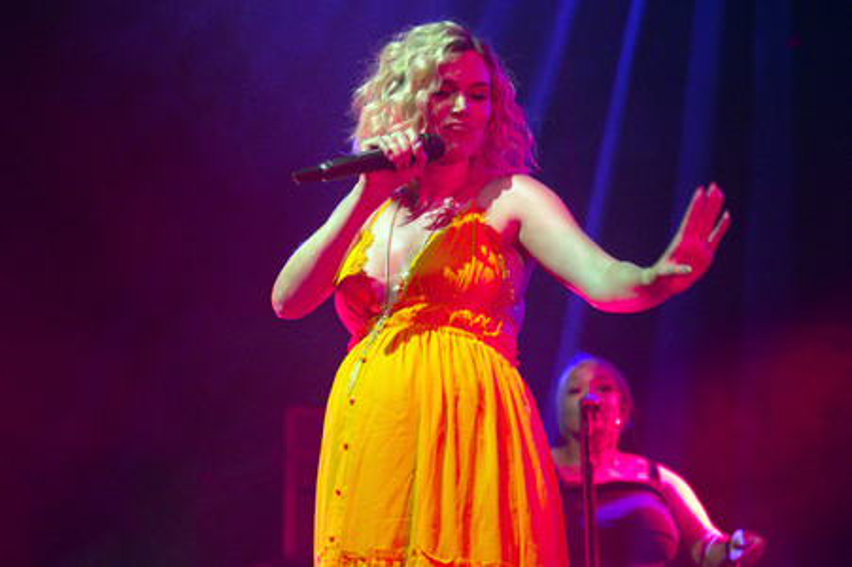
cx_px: 426
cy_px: 284
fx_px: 1845
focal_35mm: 78
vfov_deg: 17.5
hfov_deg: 26.0
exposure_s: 1/125
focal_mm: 78
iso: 1600
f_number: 2.8
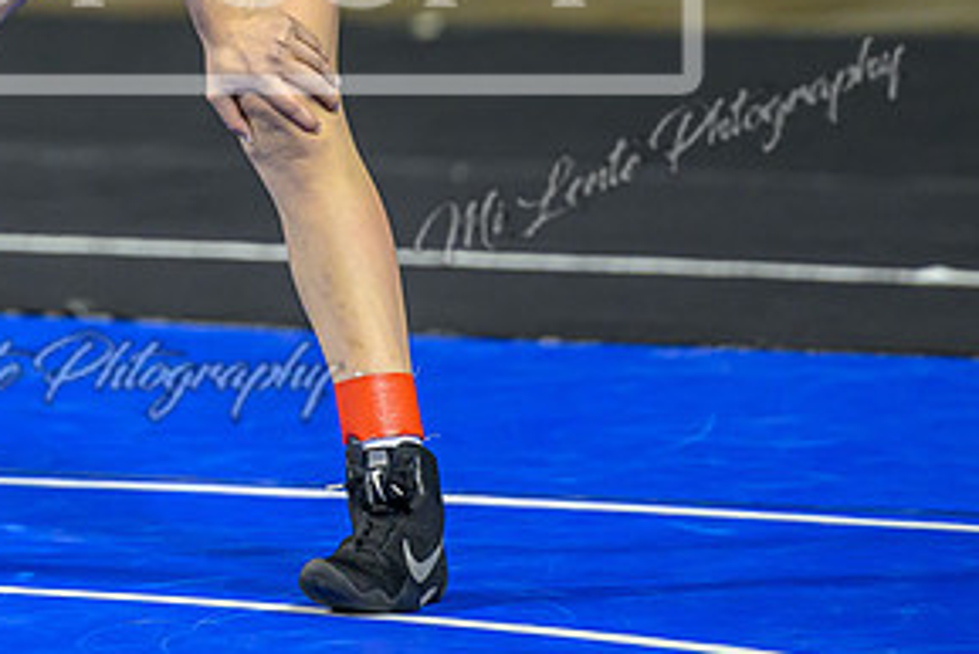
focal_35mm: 590
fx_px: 16052
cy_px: -67
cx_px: -64
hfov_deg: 3.5
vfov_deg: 2.3
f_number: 2.8
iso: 2500
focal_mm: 200
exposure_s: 1/800
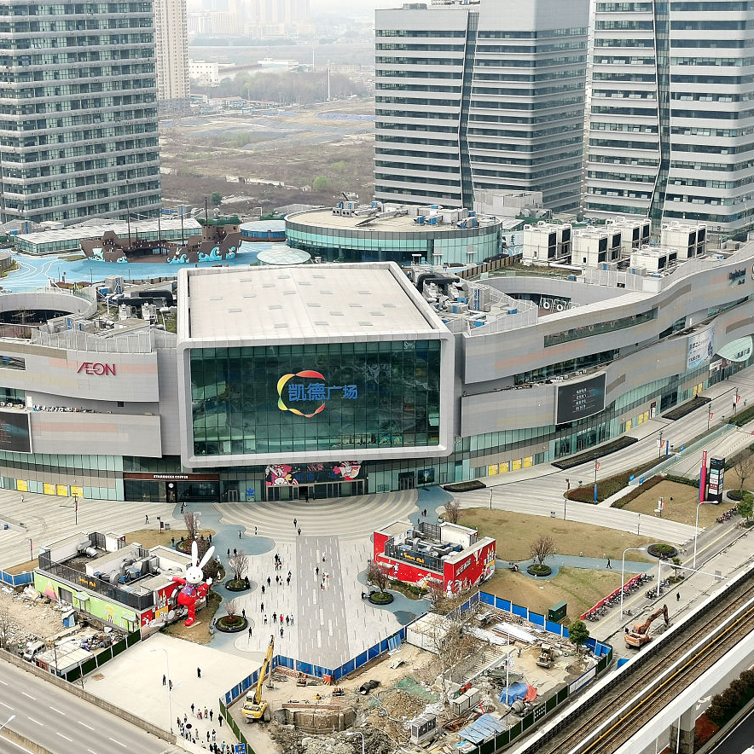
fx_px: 1331
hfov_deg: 31.6
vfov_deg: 31.6
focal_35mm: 54
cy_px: 381
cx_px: 312
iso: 50
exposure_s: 1/1009
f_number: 1.8
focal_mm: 3.95
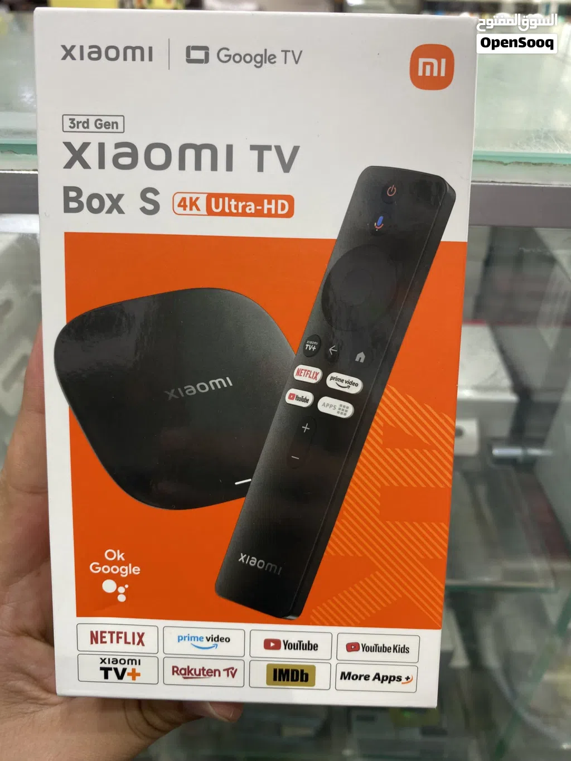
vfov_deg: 67.3
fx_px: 572
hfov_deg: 53.1
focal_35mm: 26
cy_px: 380
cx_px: 286
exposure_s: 1/100
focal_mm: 4.25
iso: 50
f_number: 1.8
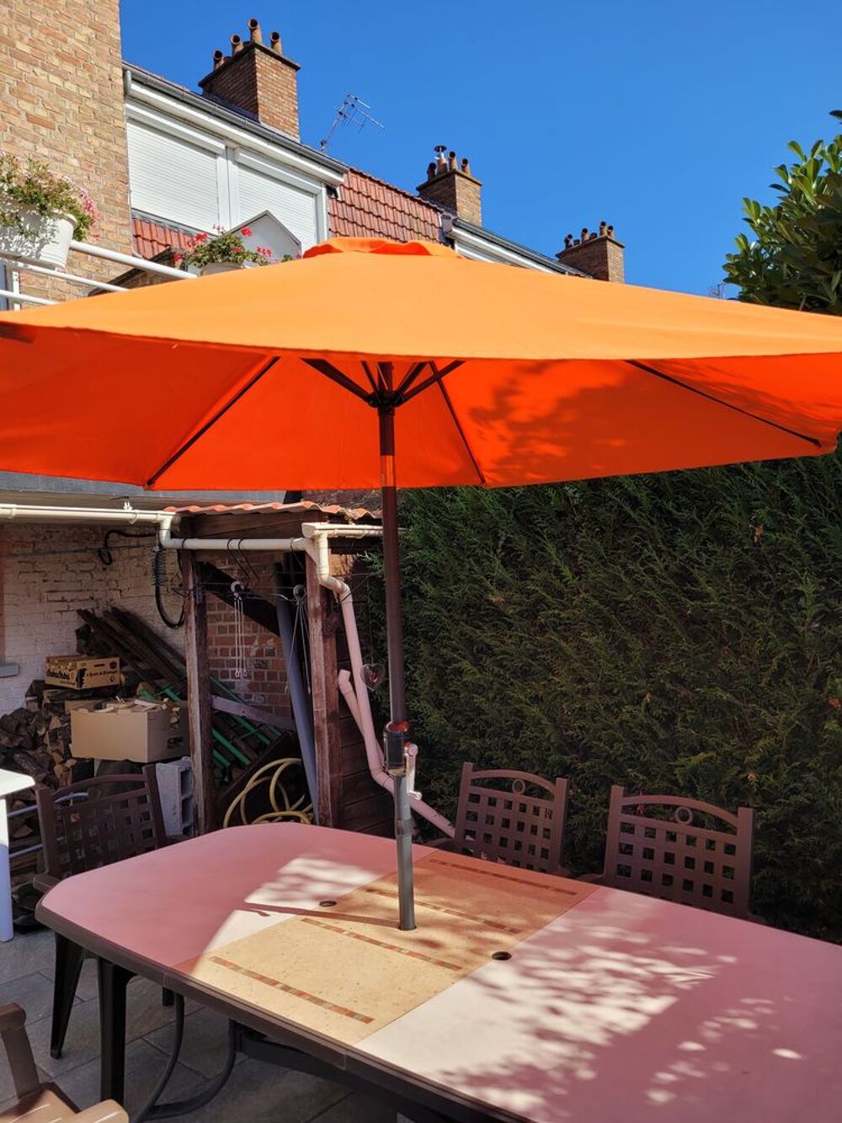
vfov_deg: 67.3
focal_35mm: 26
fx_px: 843
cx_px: 421
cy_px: 562
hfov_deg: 53.1
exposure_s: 1/1829
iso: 40
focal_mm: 5.4
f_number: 1.8
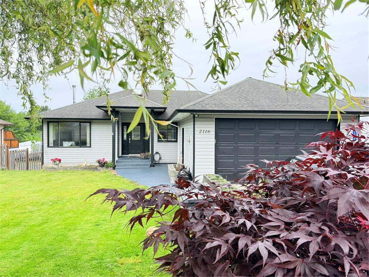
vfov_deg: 56.8
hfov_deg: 71.6
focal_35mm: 24
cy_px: 138
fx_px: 256
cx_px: 184
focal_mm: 6.76
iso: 100
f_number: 1.78
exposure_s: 1/728
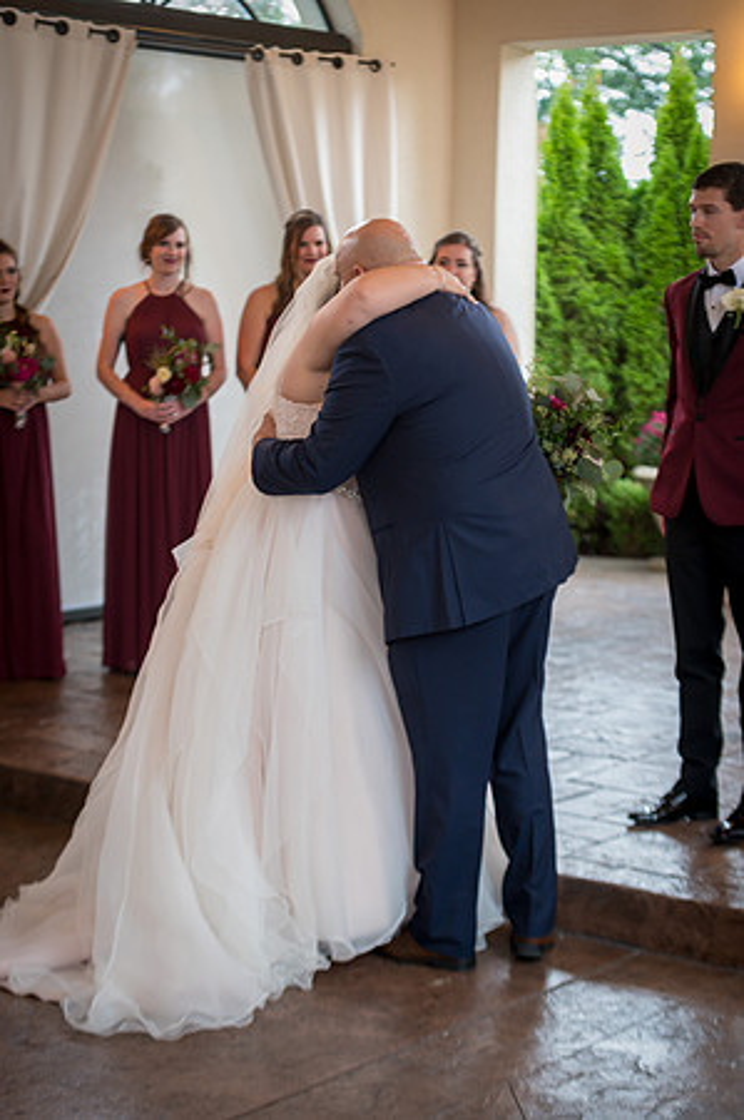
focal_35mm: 70
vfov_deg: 28.9
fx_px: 2175
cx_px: 372
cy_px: 560
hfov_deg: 19.4
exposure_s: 1/90
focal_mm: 70
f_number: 2.8
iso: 1100
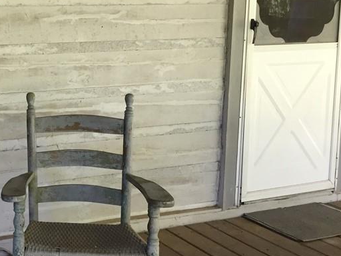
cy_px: 87
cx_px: 25
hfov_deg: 31.4
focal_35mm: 58
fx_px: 571
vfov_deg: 25.1
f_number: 2.2
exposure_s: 1/30
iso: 64
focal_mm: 4.15
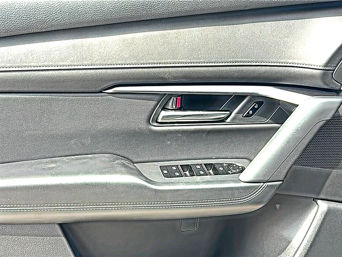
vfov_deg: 33.6
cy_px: 128
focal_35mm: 43
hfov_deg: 43.9
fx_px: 425
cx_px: 171
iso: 80
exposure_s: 1/455
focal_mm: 6.86
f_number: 1.78
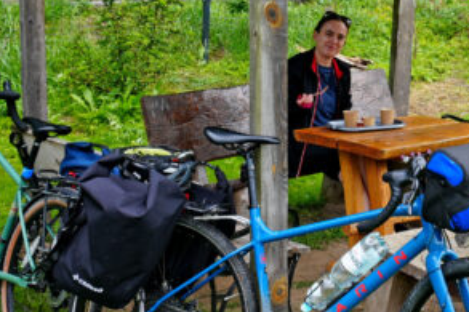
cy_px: -9
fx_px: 1094
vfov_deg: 15.9
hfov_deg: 22.4
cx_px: 557
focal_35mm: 84
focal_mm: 16
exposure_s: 1/160
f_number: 5
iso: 100
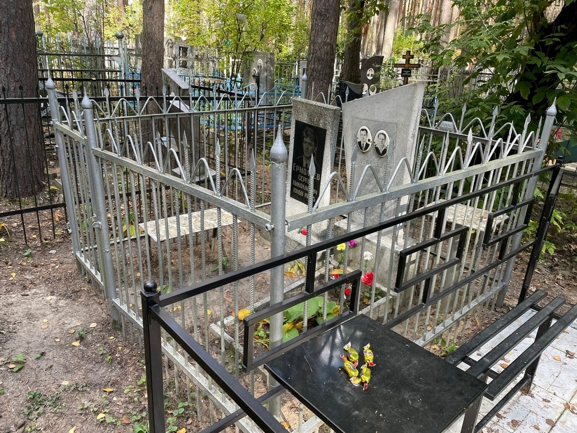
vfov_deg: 53.1
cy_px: 216
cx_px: 288
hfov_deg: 67.3
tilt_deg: -11.6
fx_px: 433
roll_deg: -5.7
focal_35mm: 26
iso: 40
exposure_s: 1/121
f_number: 1.6
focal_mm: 4.2
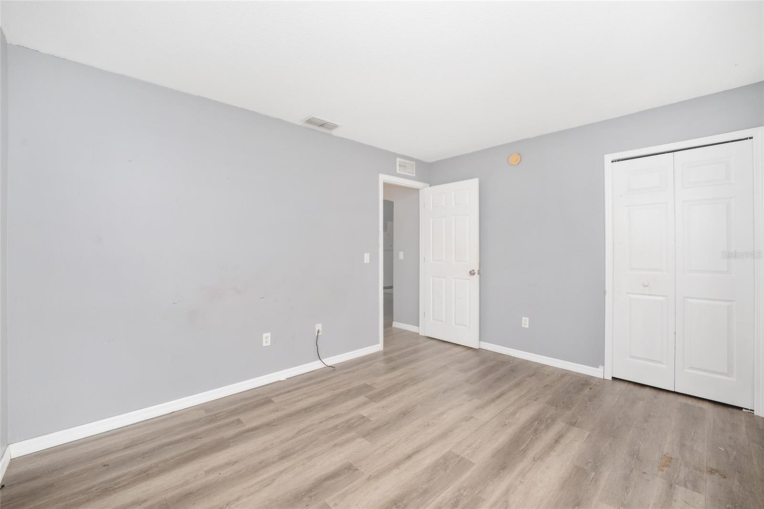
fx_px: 297
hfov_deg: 104.3
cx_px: 382
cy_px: 254
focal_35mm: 14
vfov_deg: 81.2
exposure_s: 1/1.25
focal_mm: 14
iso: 250
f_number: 7.1
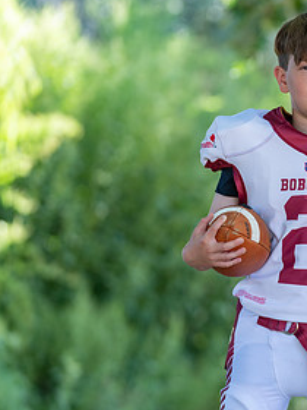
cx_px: 326
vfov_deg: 8.4
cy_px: 215
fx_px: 2803
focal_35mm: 237
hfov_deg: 6.2
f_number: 2.8
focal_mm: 119
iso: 200
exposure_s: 1/320
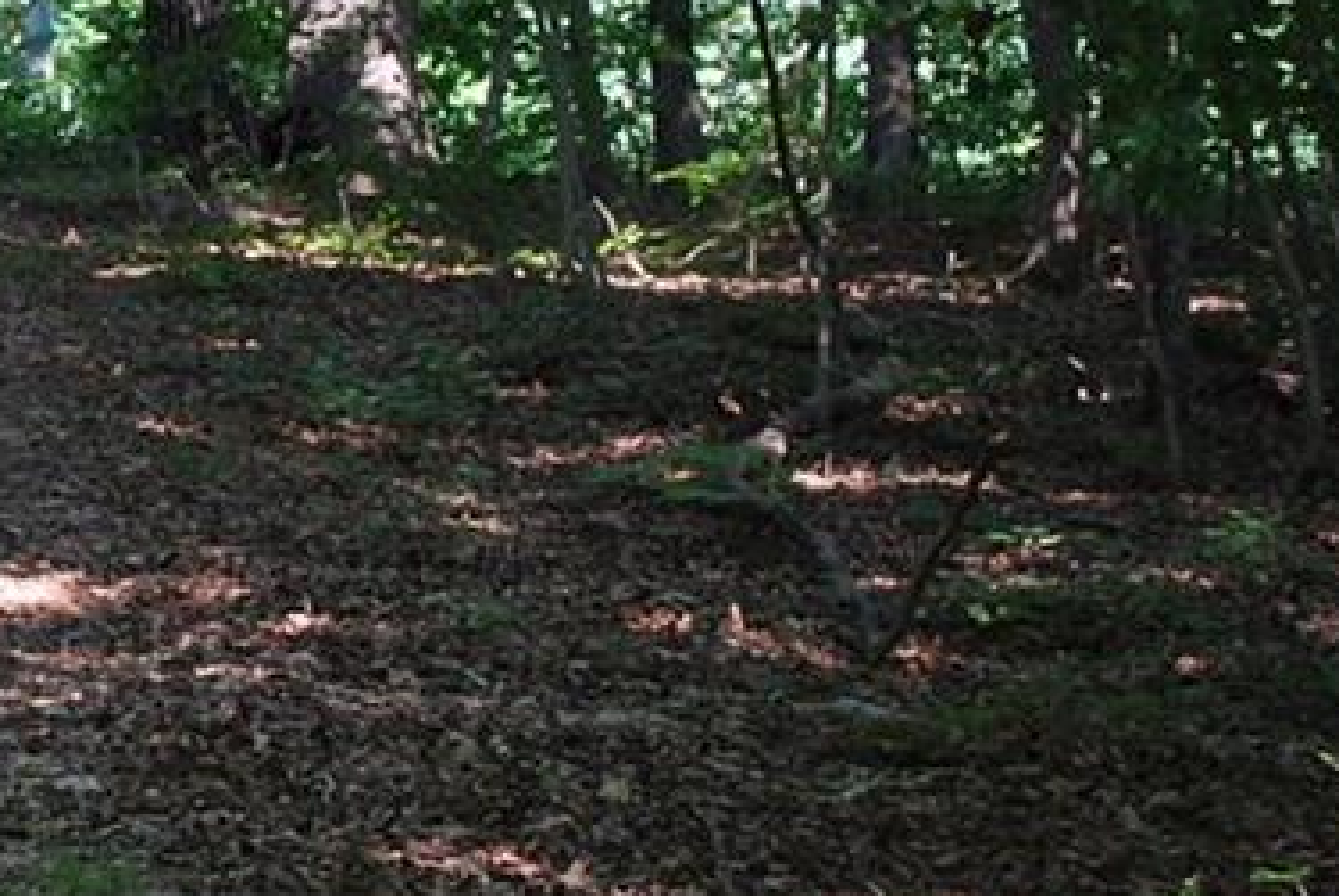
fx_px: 4878
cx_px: -436
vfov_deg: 10.4
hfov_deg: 14.9
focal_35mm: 131
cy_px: 100
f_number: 5
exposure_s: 1/60
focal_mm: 32
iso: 200
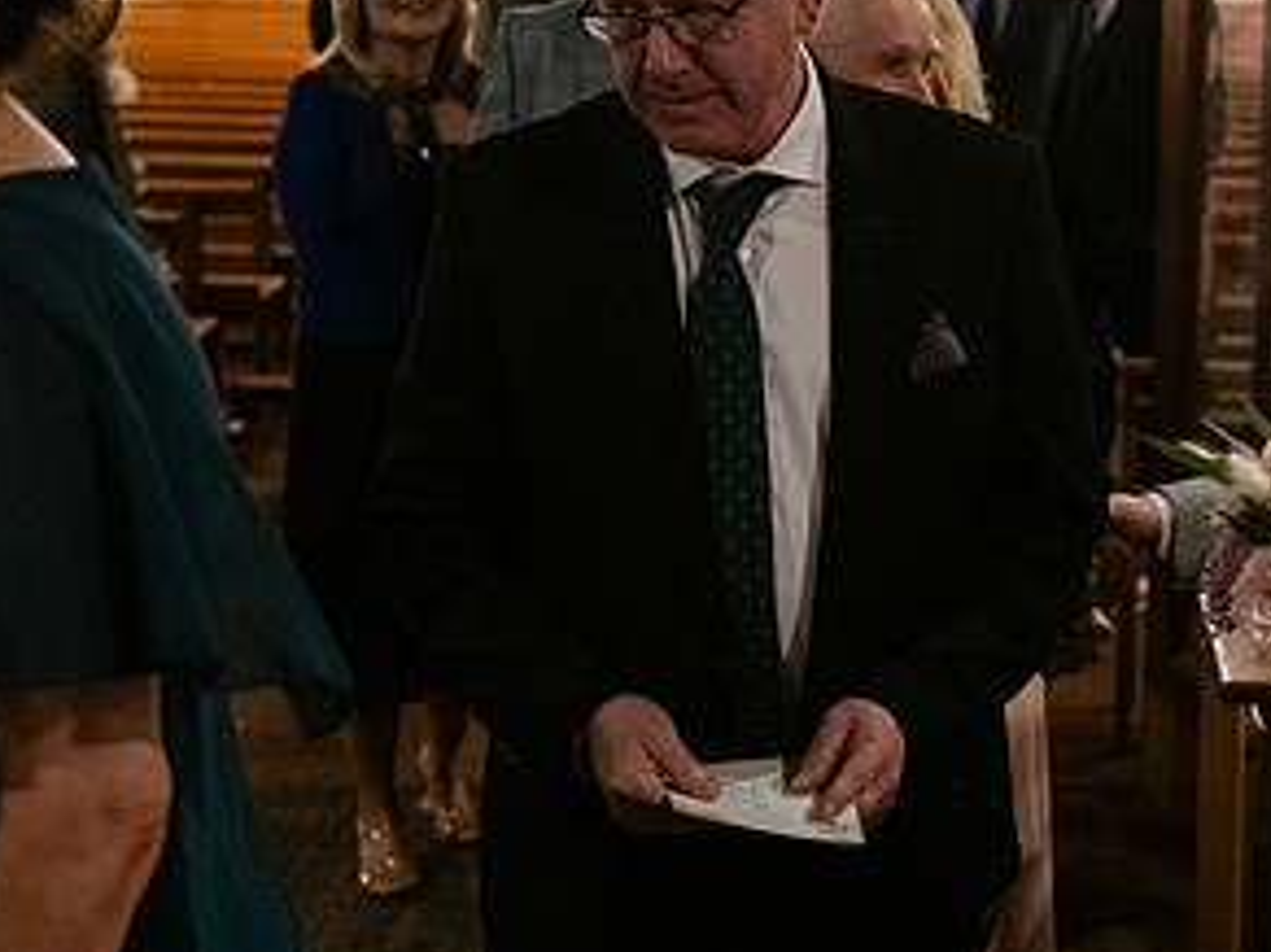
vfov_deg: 16.0
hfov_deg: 20.7
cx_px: 1240
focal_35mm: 92
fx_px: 3377
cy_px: 395
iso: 2500
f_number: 3.5
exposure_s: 1/160
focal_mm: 48
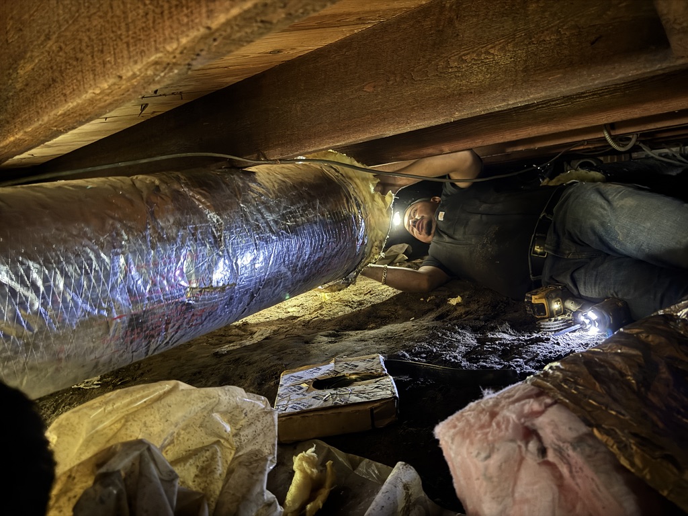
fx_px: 477
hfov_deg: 71.6
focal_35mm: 24
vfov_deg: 56.8
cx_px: 344
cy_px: 258
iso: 1600
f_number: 1.78
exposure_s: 1/9
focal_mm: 6.76
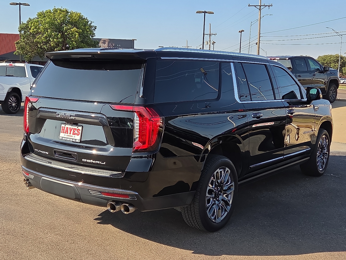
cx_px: 170
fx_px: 420
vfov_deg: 34.3
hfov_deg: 44.8
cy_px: 125
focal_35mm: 42
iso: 25
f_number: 1.8
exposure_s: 1/769
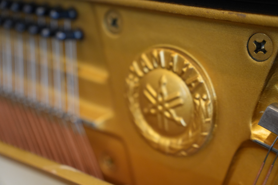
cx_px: 139
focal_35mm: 78
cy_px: 92
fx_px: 602
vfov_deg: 17.5
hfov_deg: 26.0
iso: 2000
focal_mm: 52
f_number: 2.8
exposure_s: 1/80
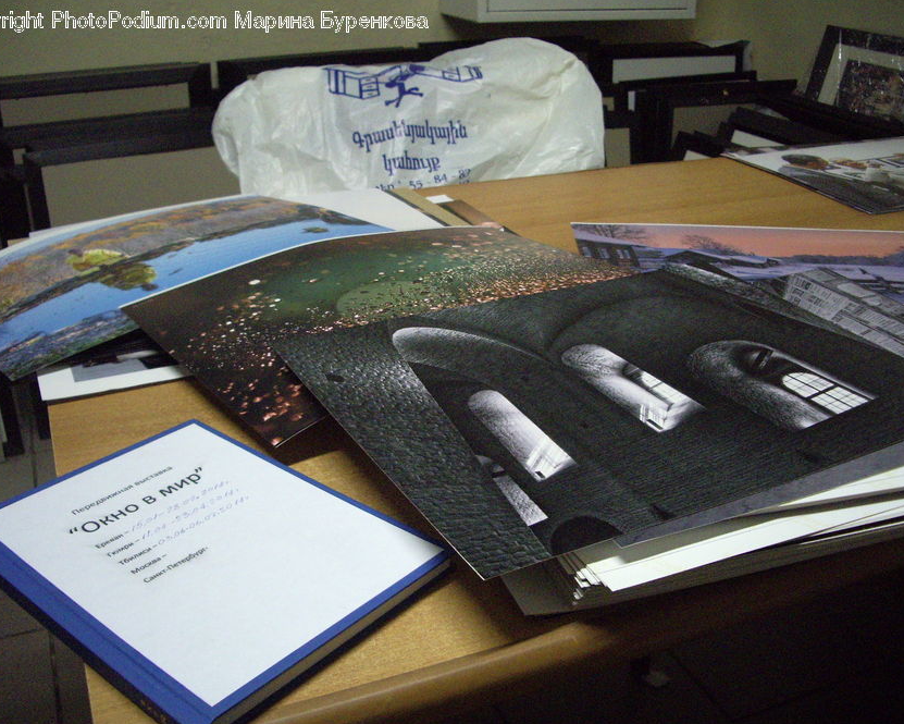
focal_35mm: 37
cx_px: 441
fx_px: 990
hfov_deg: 49.1
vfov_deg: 40.1
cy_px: 362
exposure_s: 1/40
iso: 320
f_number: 2.6
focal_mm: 5.8
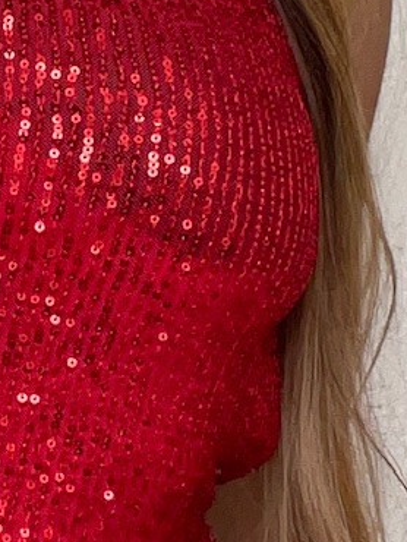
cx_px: -12
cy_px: 237
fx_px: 2599
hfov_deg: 8.9
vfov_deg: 11.9
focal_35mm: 166
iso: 50
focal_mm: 2.71
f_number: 2.2
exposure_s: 1/121
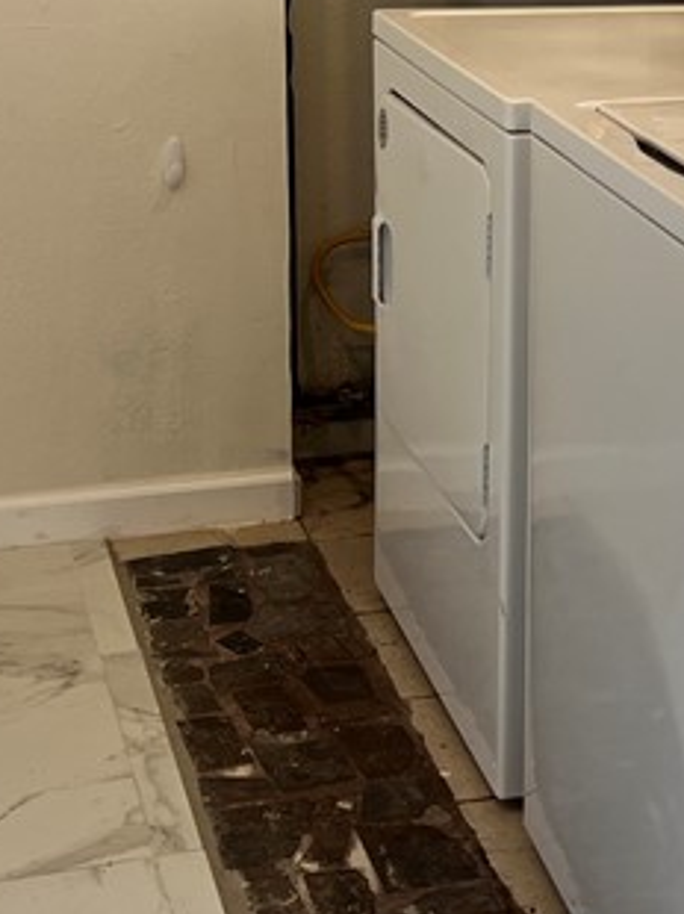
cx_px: 711
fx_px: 2269
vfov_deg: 22.5
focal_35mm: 86
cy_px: 189
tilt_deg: -13.1
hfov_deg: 16.7
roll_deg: -1.5
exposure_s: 1/120
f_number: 1.5
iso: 80
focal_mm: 5.7
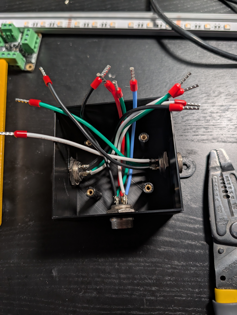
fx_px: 219
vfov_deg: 71.5
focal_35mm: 24
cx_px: 118
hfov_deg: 56.9
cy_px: 158
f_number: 1.68
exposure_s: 1/60.7
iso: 212
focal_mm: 6.9
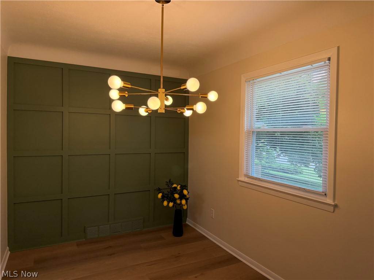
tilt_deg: -1.3
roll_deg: -0.4
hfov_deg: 71.6
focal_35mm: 24
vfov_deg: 56.8
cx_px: 187
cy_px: 140
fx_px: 259
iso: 200
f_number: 1.78
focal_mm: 6.76
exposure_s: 1/230
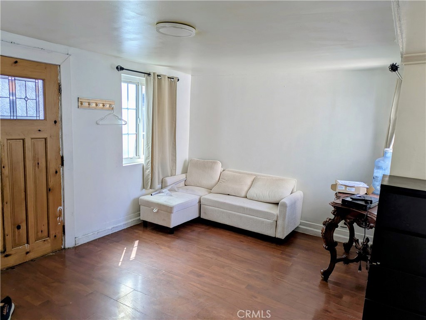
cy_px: 160
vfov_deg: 54.9
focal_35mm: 25
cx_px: 213
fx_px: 308
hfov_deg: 69.4
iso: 47
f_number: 1.89
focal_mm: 5.43
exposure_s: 1/183
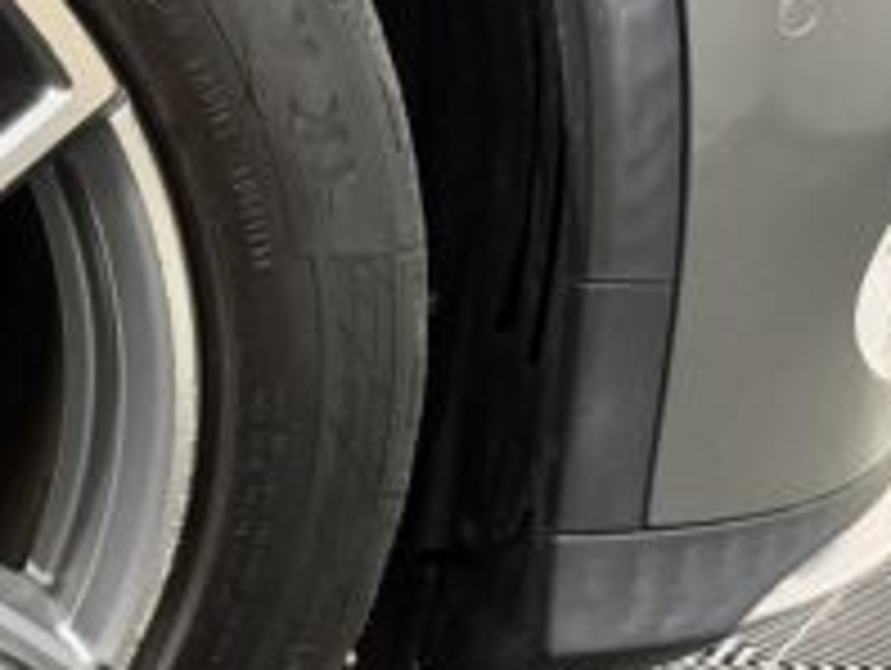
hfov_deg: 21.6
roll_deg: -1.5
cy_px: 371
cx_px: -459
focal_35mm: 75
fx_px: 1933
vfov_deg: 19.7
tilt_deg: -21.9
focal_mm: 6.76
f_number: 1.78
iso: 800
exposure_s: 1/33
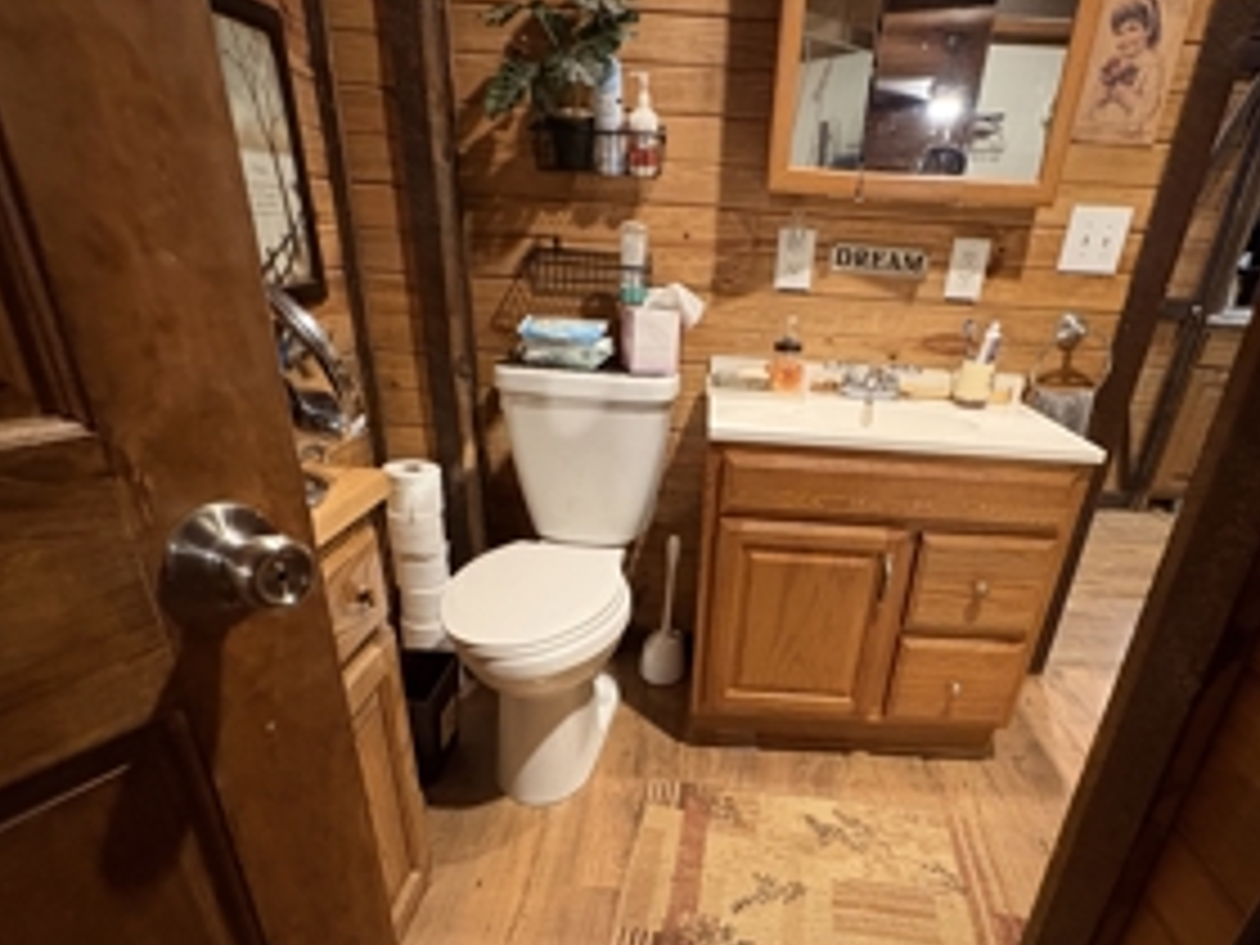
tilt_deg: -26.7
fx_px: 728
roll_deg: -1.4
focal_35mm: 20
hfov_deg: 81.5
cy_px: 608
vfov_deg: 64.7
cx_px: 693
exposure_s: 1/40
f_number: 2.2
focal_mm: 2.22
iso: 800
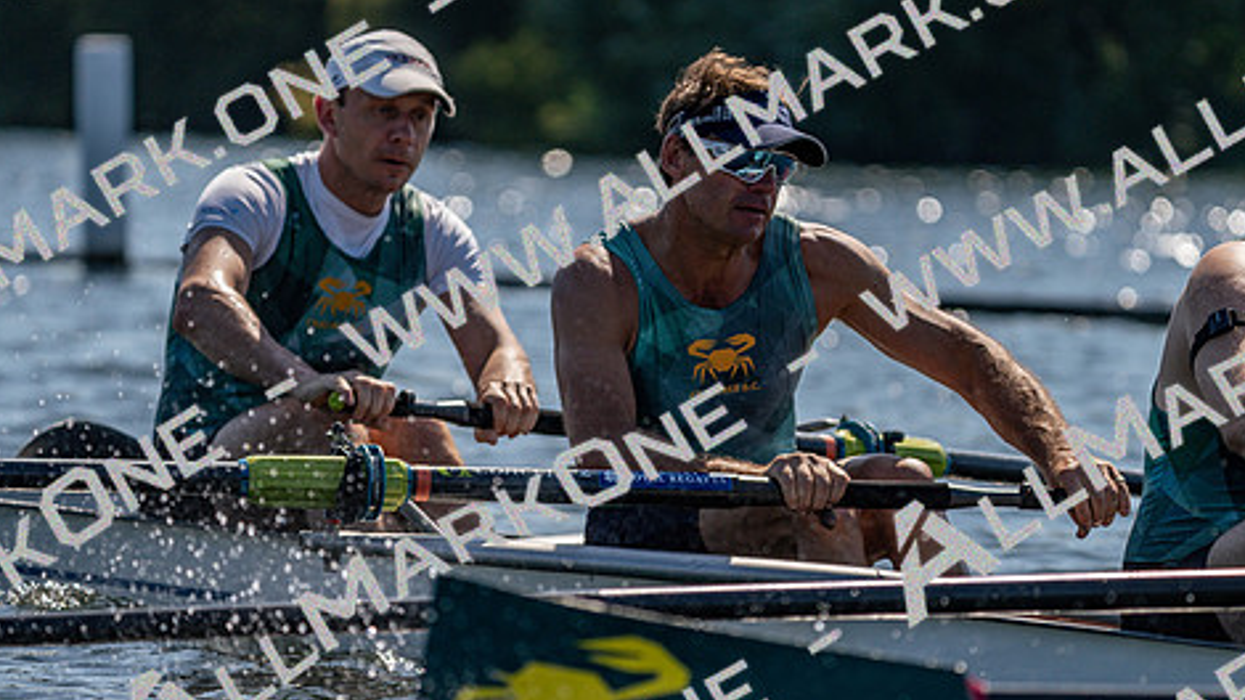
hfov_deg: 6.2
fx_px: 11517
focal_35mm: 349
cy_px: 375
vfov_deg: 3.5
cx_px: 668
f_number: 5.6
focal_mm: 270
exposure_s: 1/1600
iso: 160
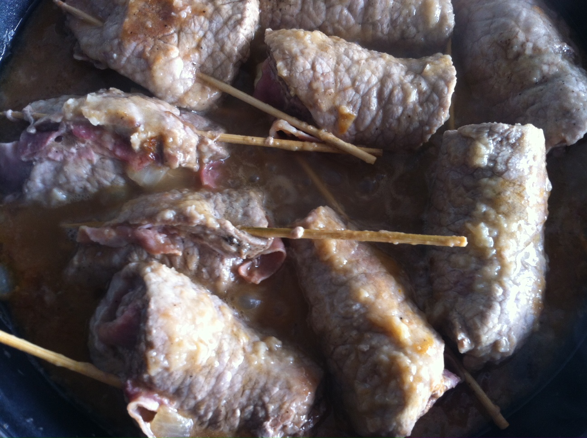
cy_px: 219
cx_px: 294
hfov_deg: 52.7
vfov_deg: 40.6
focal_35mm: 35
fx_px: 593
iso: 100
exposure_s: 1/15
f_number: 2.8
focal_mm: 3.85
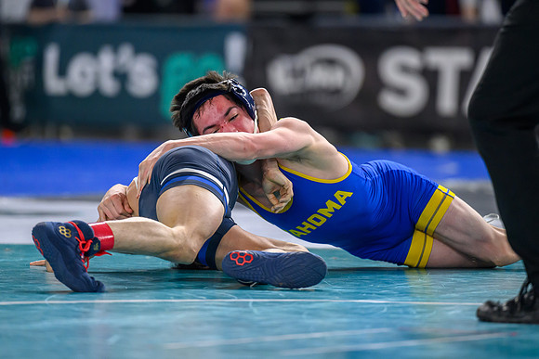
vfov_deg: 5.3
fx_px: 3868
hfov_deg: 8.0
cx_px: 288
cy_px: 167
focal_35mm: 258
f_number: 2.8
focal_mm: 200
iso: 2500
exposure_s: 1/800
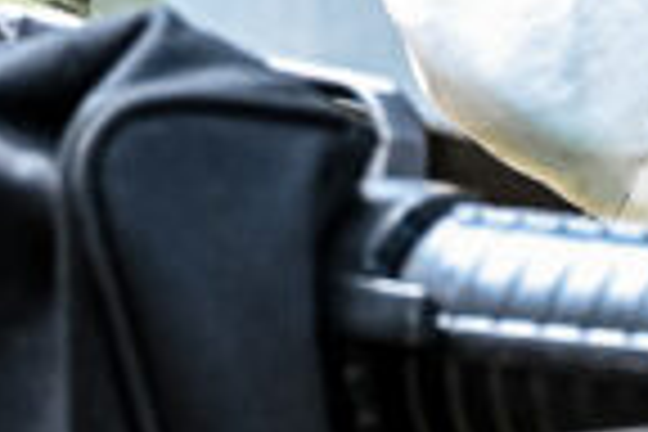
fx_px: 6390
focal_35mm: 355
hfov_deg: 5.8
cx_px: 846
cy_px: -331
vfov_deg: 3.8
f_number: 3.5
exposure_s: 1/1250
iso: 1000
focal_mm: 48
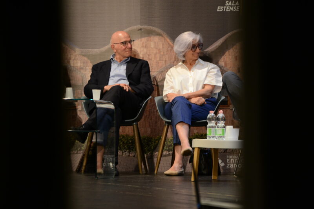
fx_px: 1282
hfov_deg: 14.0
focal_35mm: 147
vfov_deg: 9.3
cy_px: 104
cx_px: 157
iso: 800
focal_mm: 98
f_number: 5.6
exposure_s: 1/25
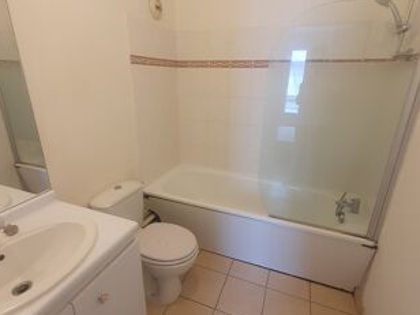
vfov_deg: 71.6
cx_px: 203
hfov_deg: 87.7
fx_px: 218
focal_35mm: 18
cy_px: 156
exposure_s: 1/50
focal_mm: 1.8
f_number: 2.2
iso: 320
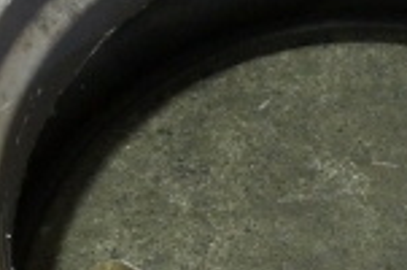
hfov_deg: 14.6
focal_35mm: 140
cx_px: 310
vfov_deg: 9.7
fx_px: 1579
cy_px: 298
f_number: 4.5
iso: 3200
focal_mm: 24
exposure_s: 1/100
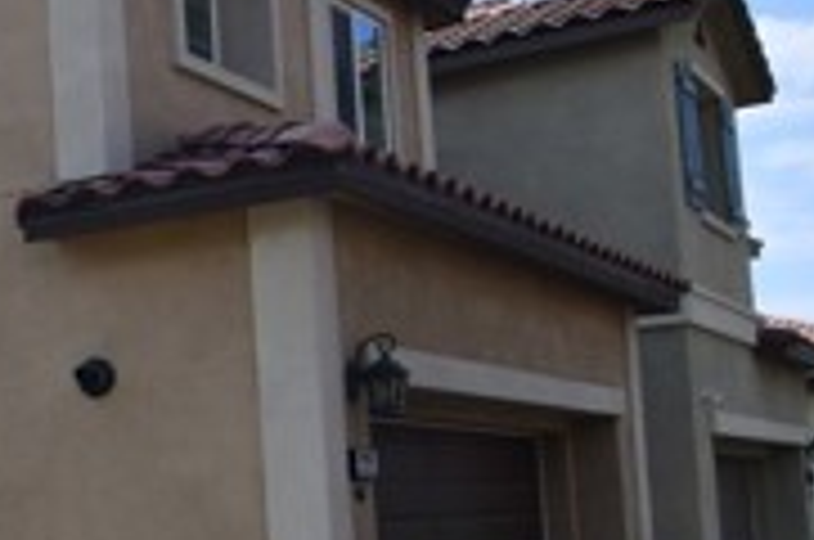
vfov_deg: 22.3
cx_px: -423
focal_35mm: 60
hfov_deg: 25.1
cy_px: 407
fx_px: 1354
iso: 400
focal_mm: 11.5
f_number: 22
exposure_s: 1/200
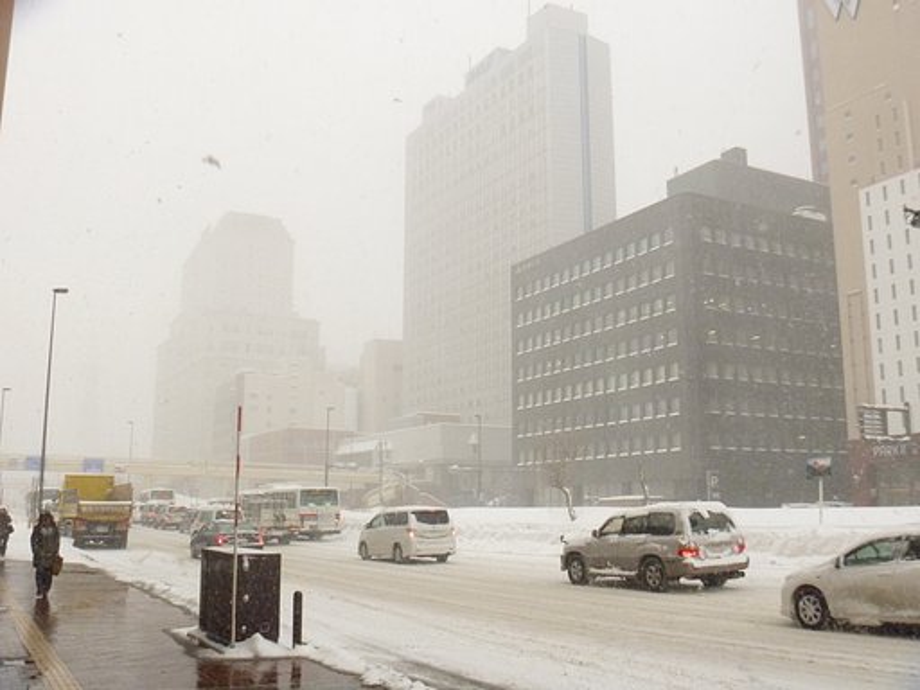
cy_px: 345
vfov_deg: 40.7
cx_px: 460
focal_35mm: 35
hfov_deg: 52.6
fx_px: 930
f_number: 5.6
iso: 400
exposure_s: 1/250
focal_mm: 6.3
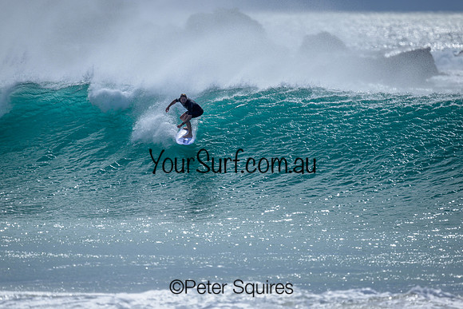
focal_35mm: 800
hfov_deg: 2.6
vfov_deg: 1.7
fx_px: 10291
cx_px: 232
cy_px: 154
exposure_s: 1/2000
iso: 160
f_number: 6.3
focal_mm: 800
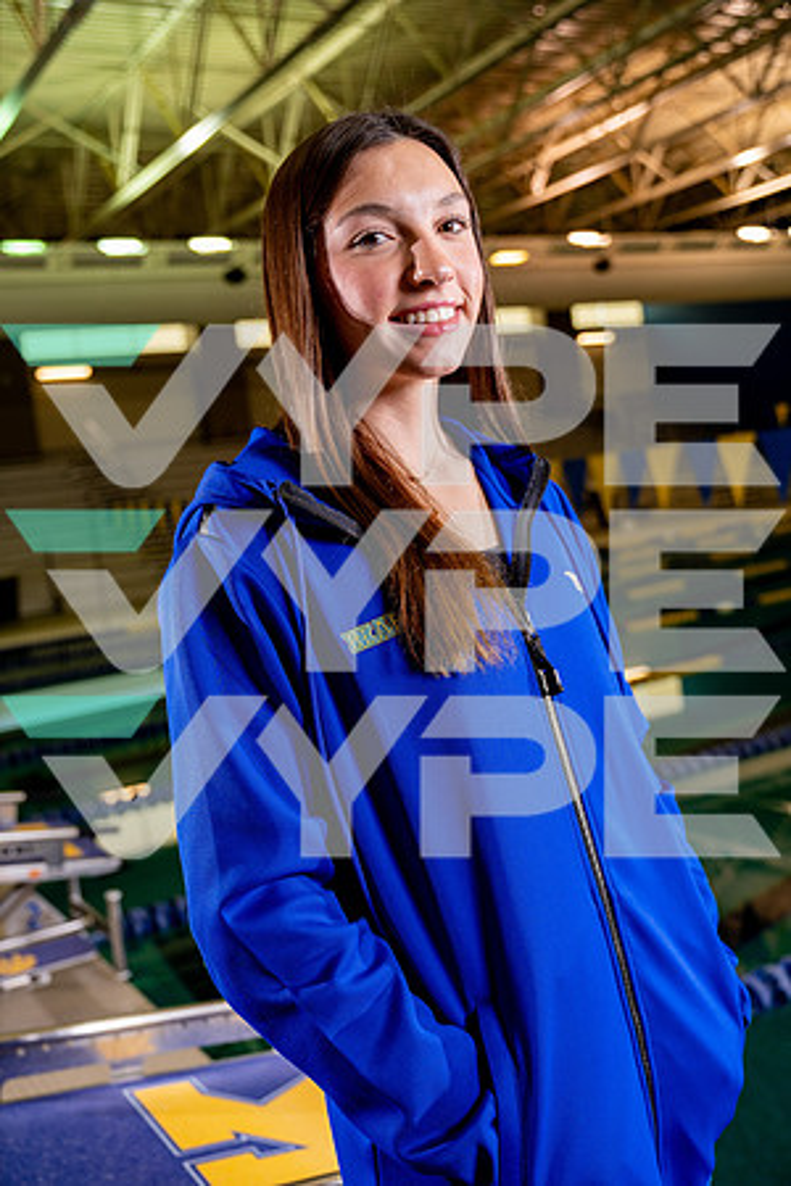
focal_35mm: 37
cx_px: 396
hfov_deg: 35.9
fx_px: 1219
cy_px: 593
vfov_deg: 51.9
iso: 400
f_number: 4
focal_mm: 37
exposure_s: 1/200
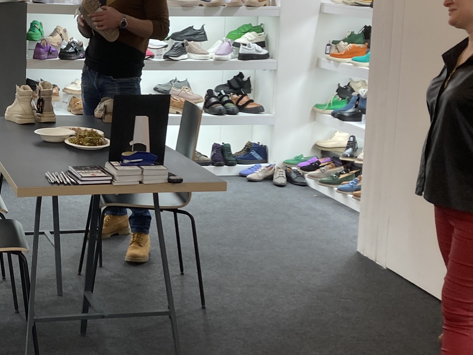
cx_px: 20
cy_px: 100
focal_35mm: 67
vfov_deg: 21.8
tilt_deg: -6.1
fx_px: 916
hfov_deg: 27.6
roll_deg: -1.7
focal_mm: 3.99
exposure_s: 1/100
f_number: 1.8
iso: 50
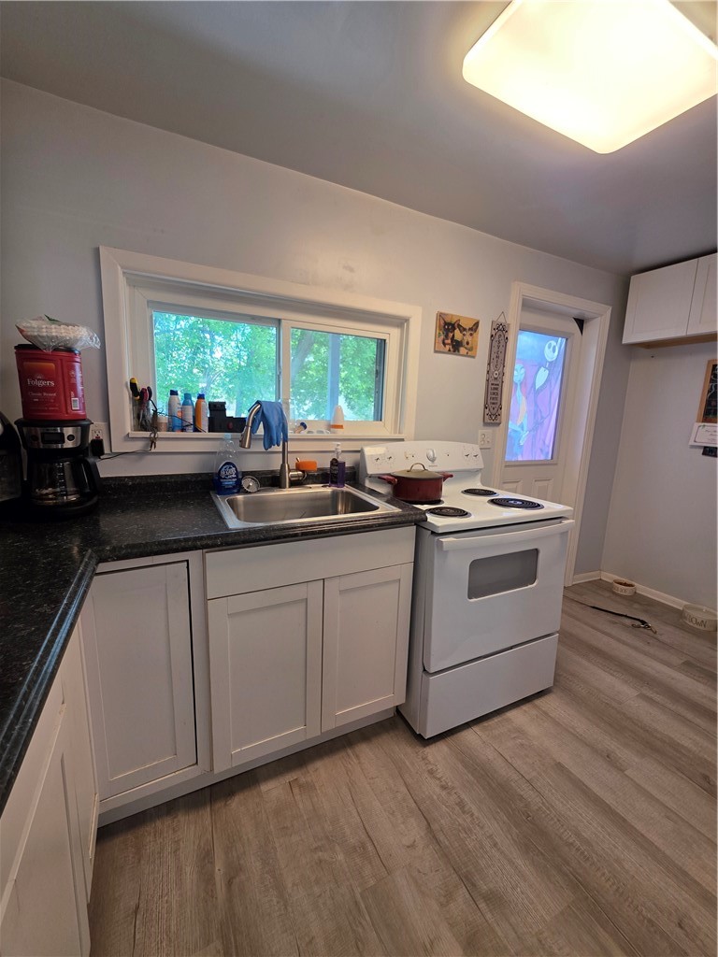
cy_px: 478
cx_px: 359
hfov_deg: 89.9
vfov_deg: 106.2
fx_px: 360
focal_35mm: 13
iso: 100
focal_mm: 2.2
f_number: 1.9
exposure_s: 1/120
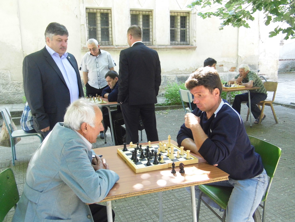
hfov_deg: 54.0
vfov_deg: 41.8
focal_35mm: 34
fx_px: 290
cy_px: 111
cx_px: 148
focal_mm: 6.1
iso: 200
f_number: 3.3
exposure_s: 1/60
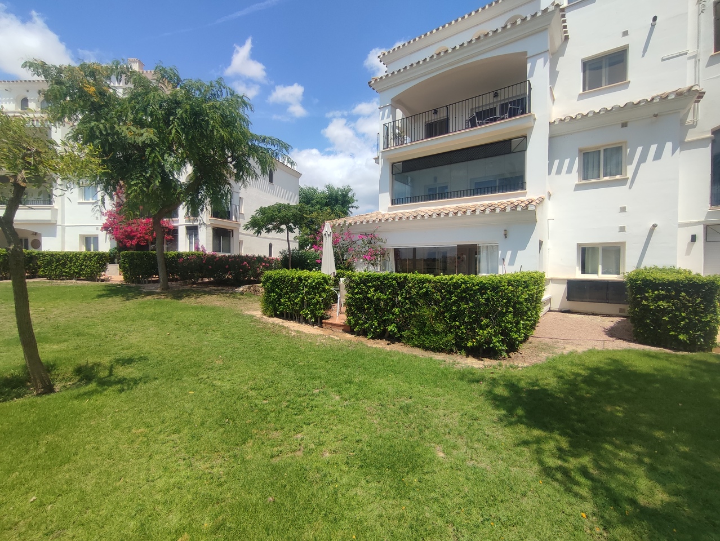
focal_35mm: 16
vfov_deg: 78.2
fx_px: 333
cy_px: 270
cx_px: 360
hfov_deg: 94.5
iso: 50
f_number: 2.2
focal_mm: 1.65
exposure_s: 1/1443
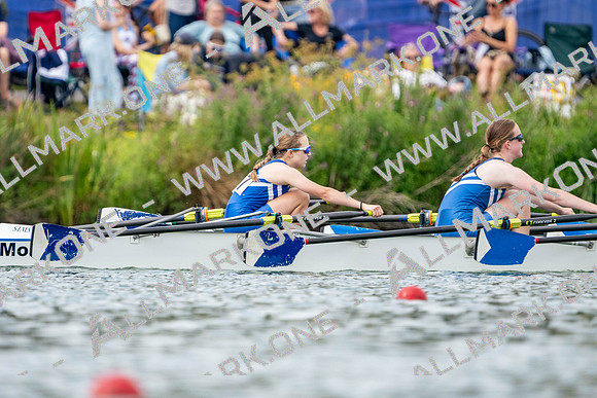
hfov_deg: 2.3
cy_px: 199
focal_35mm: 900
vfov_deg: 1.5
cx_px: 298
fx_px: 14928
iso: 640
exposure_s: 1/1600
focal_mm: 600
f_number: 6.3
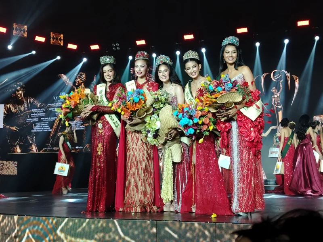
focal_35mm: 44
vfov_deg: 32.9
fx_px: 411
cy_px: 121
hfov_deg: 42.9
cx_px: 162
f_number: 1.75
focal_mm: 5.25
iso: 344
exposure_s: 1/120
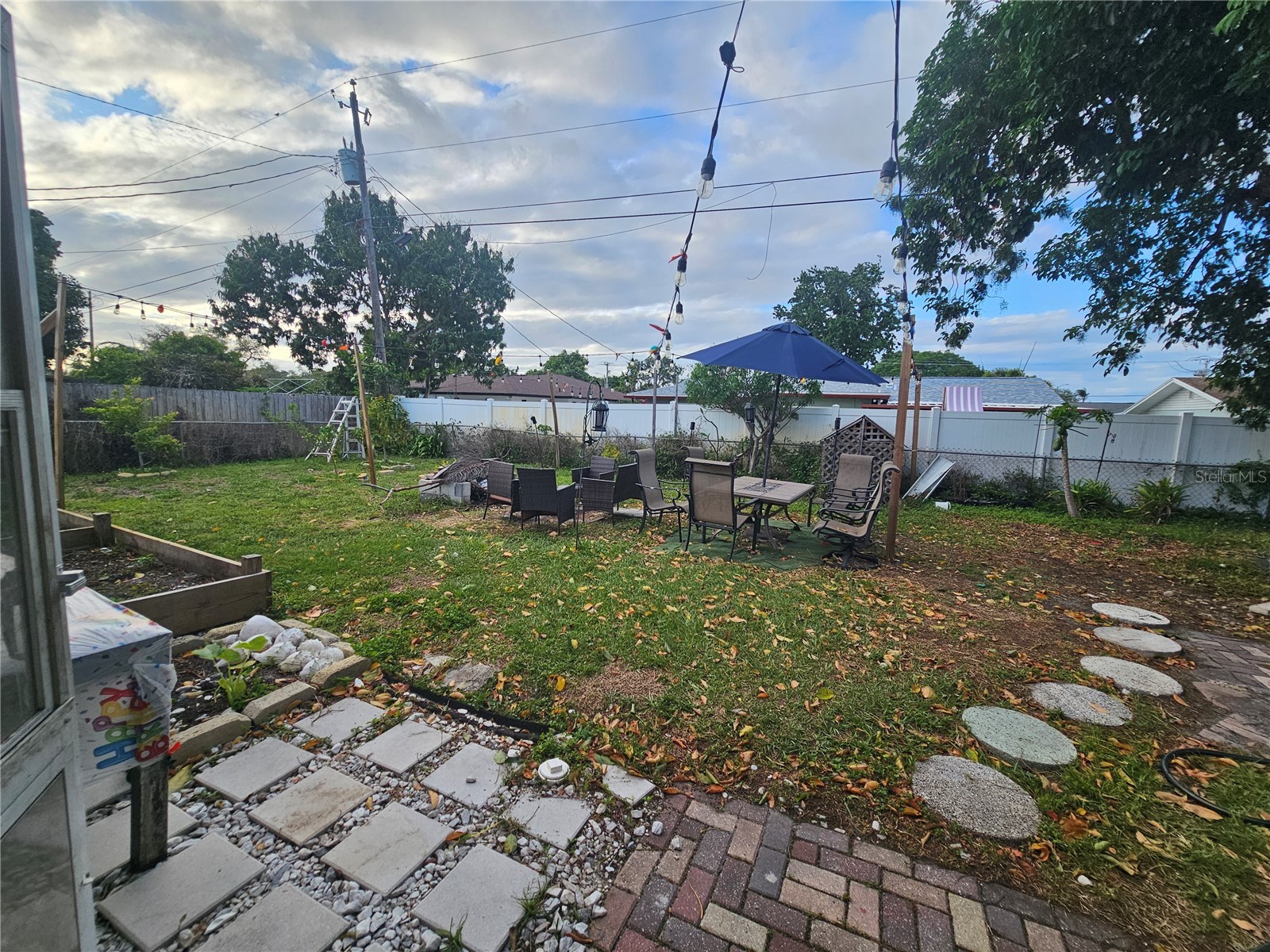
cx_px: 635
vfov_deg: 89.9
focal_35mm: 13
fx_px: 477
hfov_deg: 106.2
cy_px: 476
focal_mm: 2.2
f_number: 2.2
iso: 50
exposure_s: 1/525
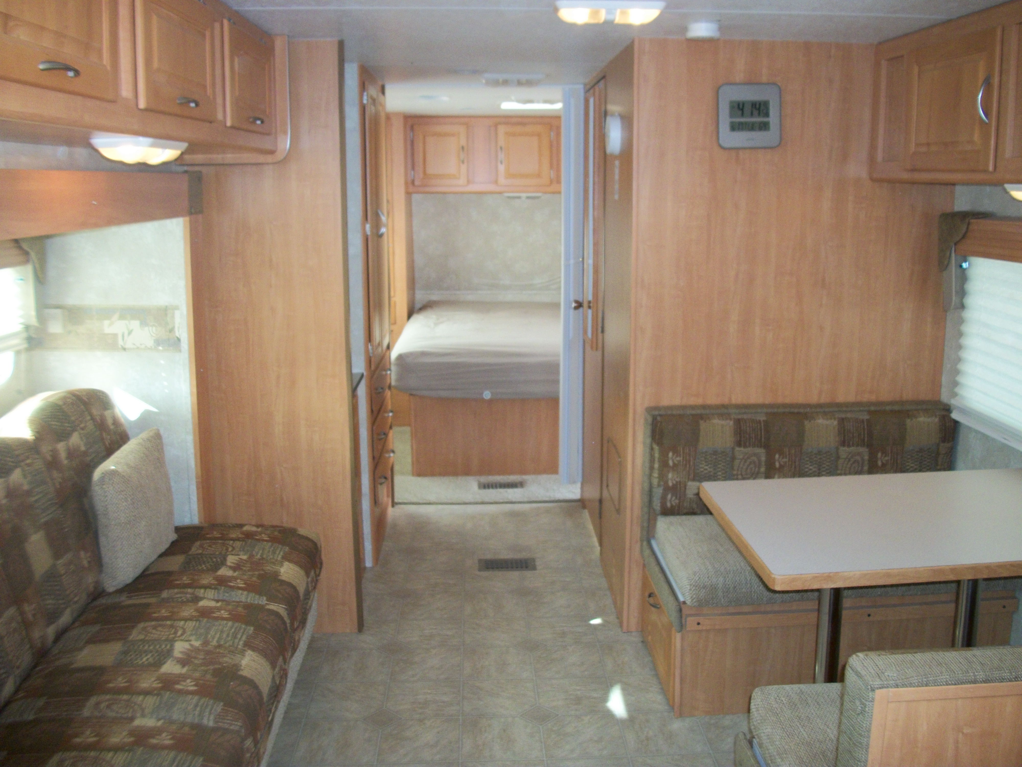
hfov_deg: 56.8
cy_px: 384
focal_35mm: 32
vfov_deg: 44.2
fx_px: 945
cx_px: 511
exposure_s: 1/30
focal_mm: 5.7
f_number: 2.9
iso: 160
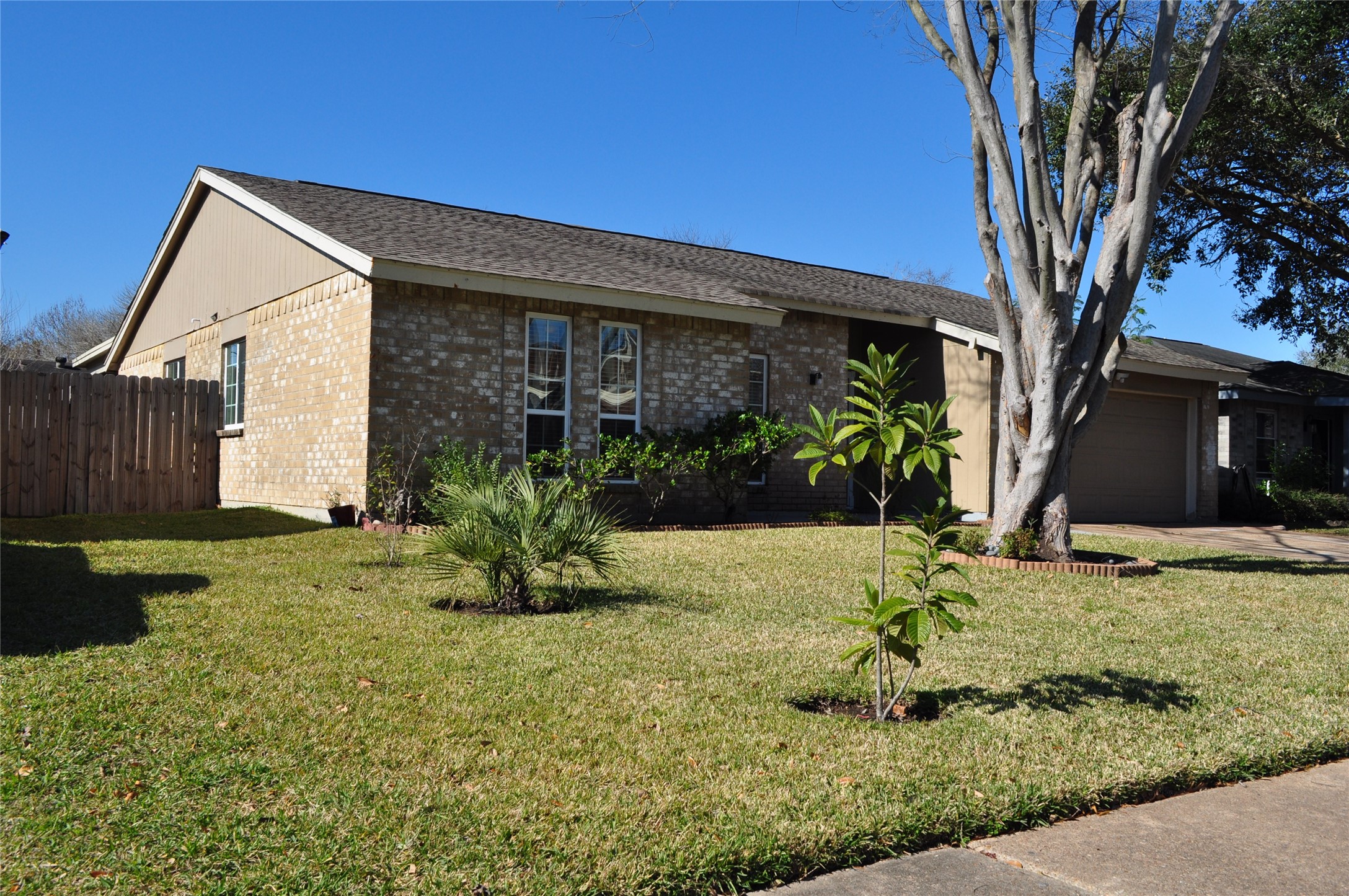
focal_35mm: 33
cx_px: 674
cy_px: 448
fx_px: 1235
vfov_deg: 39.9
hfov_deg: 57.3
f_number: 10
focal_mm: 22
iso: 200
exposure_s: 1/320
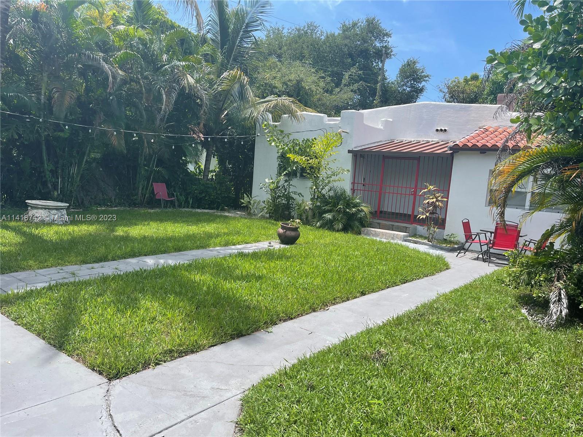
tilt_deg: -8.0
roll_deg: -2.8
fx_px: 438
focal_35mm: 26
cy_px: 218
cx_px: 292
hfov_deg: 67.3
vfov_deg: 53.1
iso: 32
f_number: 1.6
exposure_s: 1/1689
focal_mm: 5.1
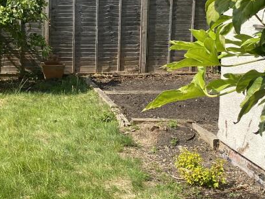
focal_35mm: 66
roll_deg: -1.0
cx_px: 93
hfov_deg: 29.2
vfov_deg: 22.2
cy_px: 77
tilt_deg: -7.4
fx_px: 506
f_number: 1.8
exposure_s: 1/1585
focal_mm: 4.25
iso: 32
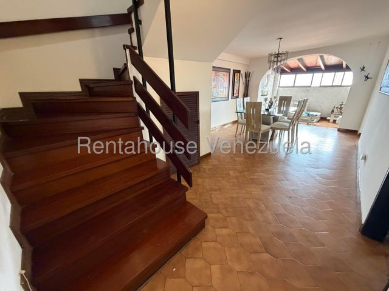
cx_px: 194
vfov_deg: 85.7
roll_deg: +1.5
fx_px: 157
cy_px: 146
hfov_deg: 102.1
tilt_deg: -19.2
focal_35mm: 14
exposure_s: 1/60
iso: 640
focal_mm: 2.22
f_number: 2.2
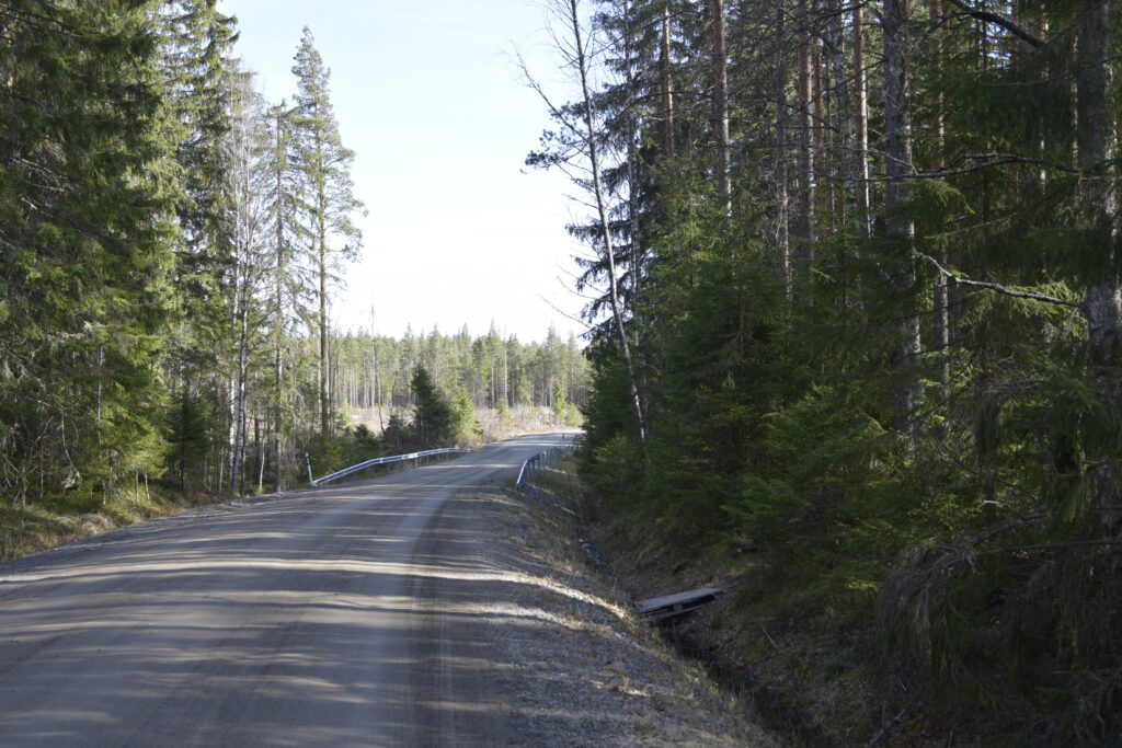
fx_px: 1449
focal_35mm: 46
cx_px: 561
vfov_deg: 29.0
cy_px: 374
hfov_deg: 42.3
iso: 400
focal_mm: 31
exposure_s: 1/640
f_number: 5.6
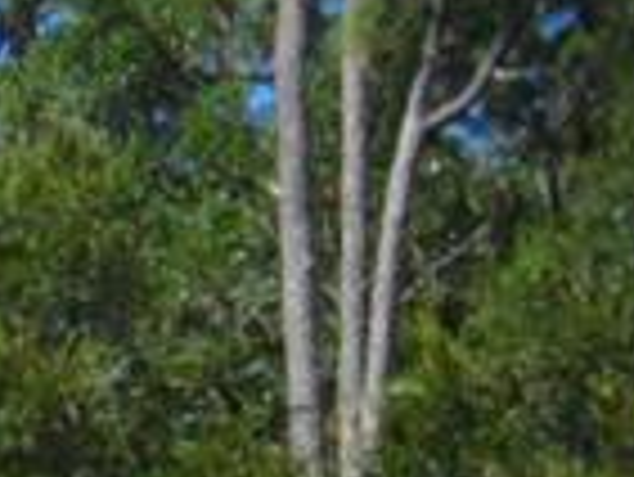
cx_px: -1452
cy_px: 1526
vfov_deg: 5.4
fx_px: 4656
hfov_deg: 6.8
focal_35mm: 254
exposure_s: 1/250
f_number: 7.6
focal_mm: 6.3
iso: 80
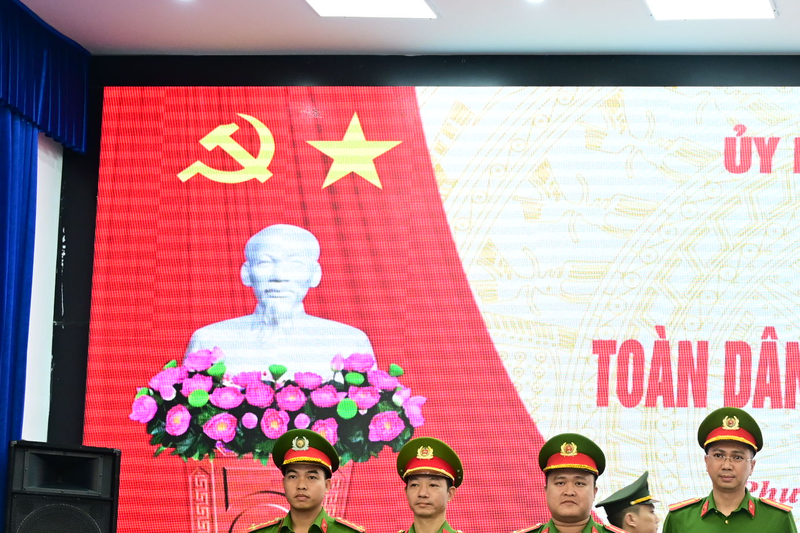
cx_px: 845
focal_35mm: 95
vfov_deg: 14.1
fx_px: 2111
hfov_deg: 20.6
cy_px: 554
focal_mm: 42
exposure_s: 1/160
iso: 2000
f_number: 4
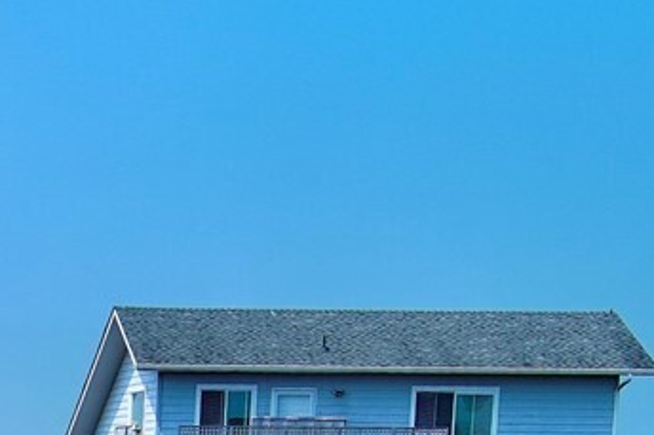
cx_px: -356
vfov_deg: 9.0
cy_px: 911
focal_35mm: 143
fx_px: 2596
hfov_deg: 13.4
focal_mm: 10.57
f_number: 2.8
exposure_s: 1/1357
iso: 101
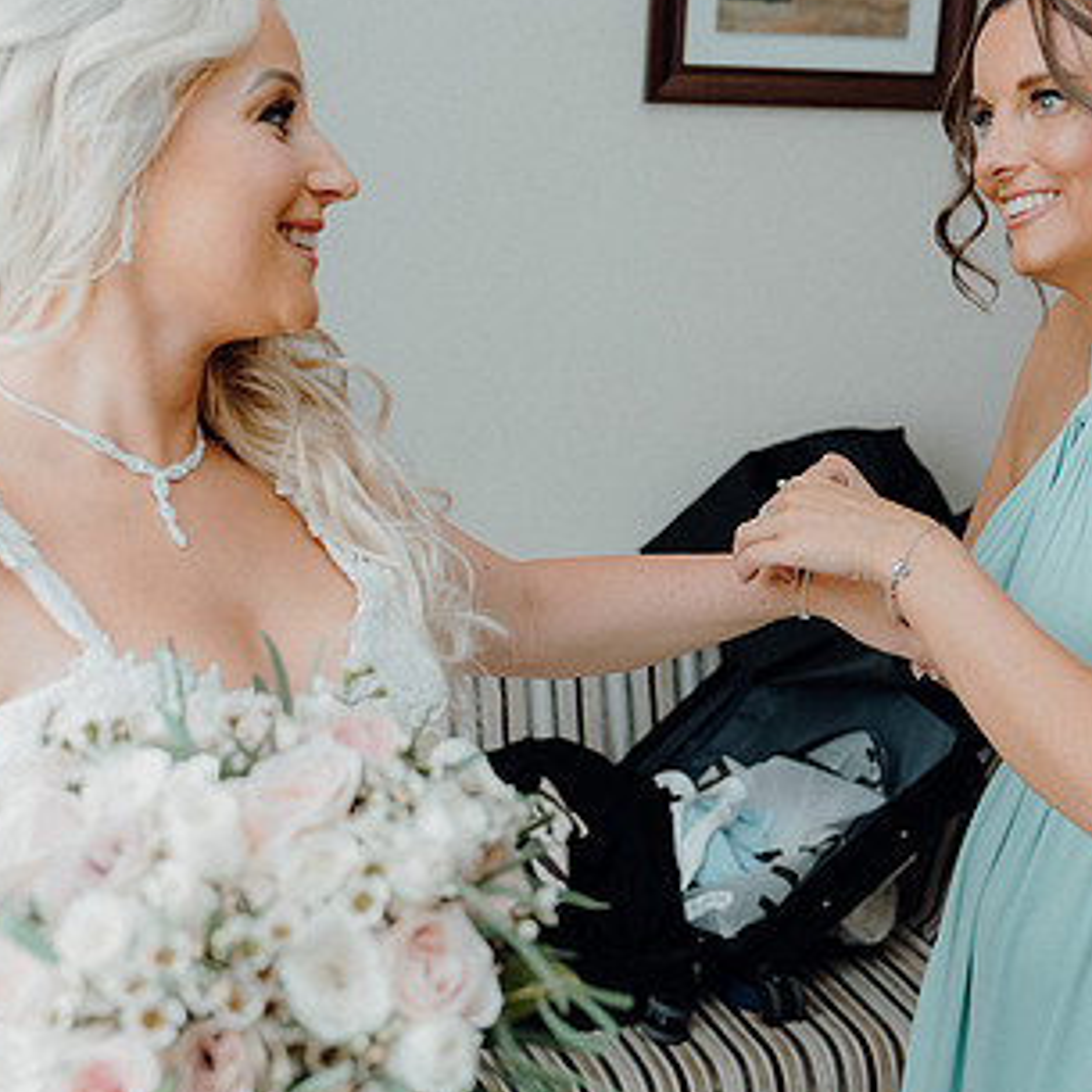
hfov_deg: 31.0
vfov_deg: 31.0
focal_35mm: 55
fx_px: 1963
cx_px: 641
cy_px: 464
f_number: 3.5
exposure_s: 1/160
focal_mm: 34
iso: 400
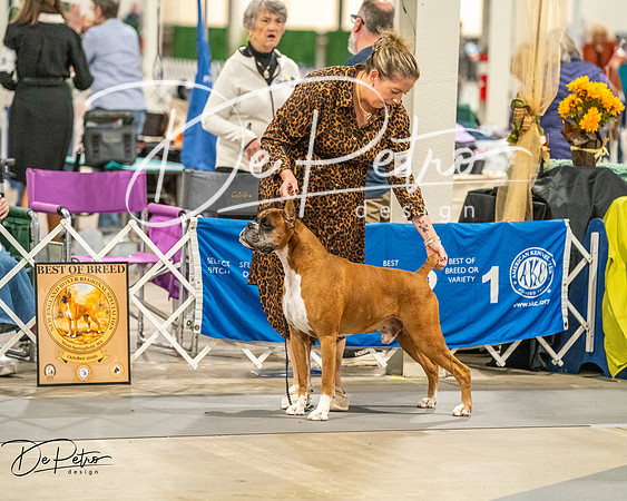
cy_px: 250
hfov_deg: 10.7
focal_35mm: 181
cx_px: 314
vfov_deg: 8.5
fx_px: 3363
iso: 6400
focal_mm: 161
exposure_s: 1/250
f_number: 3.5
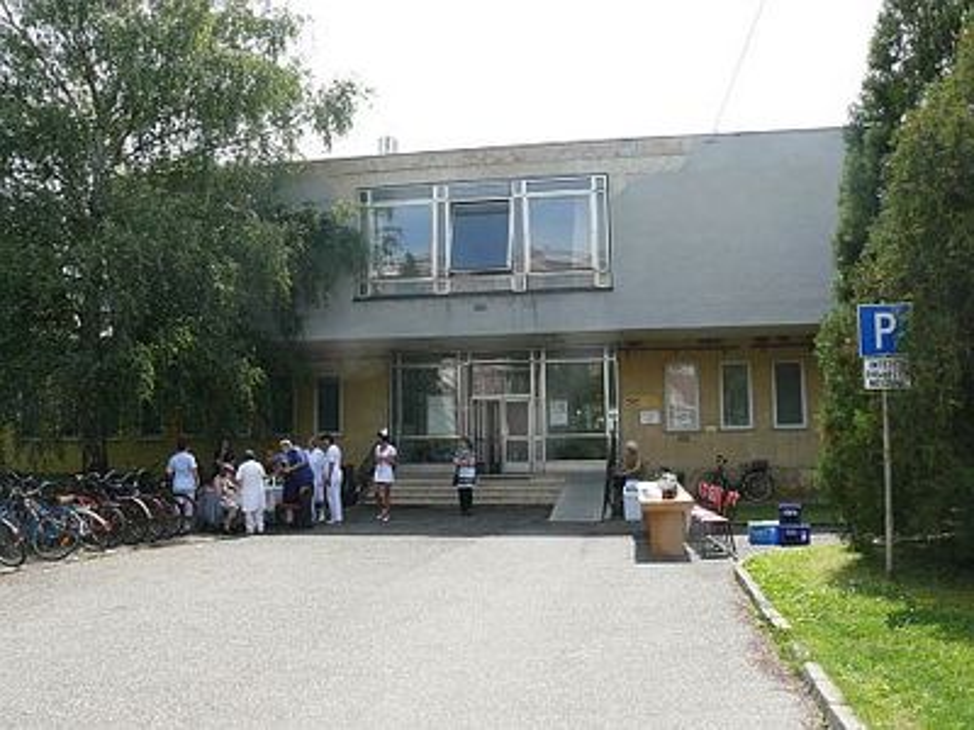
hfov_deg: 52.6
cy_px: 365
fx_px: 985
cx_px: 487
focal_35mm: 35
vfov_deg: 40.7
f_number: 5.6
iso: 100
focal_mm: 7.4
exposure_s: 1/250
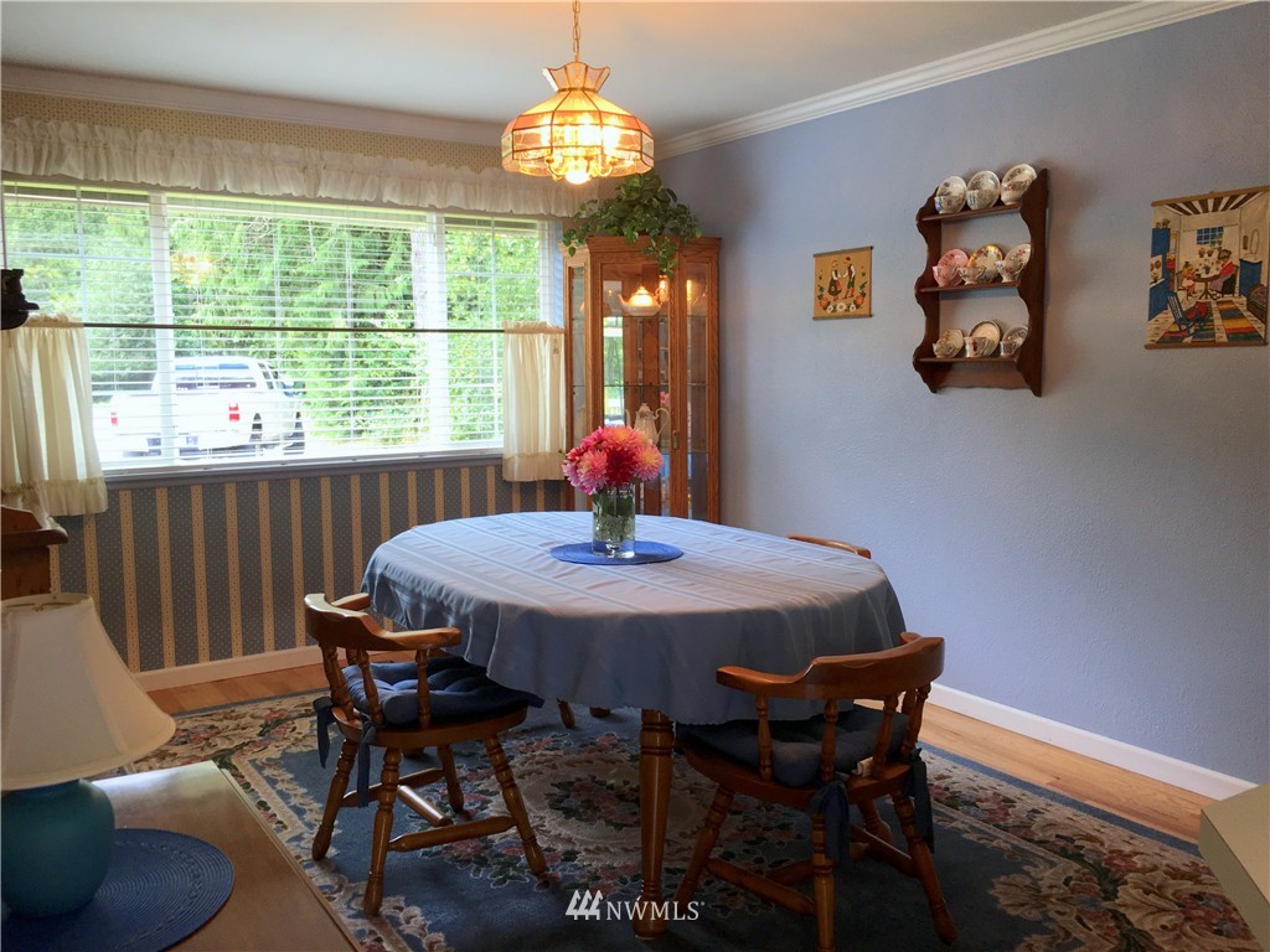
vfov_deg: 48.2
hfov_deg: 61.7
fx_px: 1064
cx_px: 635
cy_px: 476
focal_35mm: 29
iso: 32
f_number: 2.2
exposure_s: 1/40
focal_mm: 4.15
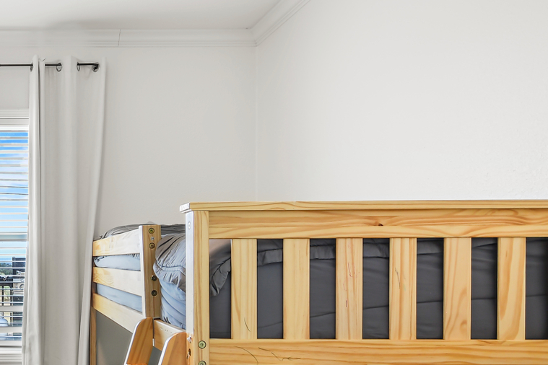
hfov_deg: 48.5
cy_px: 251
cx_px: 2
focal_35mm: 32
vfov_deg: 40.5
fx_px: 487
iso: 125
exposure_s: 1/6
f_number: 5
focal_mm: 10
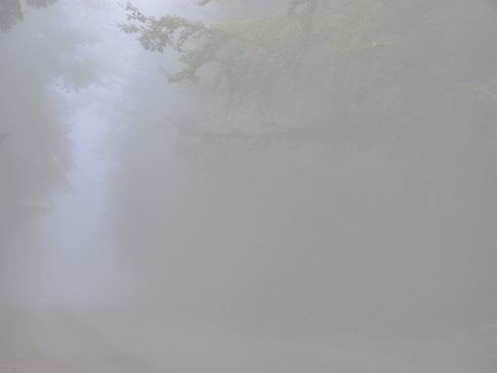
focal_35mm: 75
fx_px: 1077
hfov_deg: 26.0
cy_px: 186
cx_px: 248
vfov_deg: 19.7
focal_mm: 13.3
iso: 400
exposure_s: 1/30
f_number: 3.4
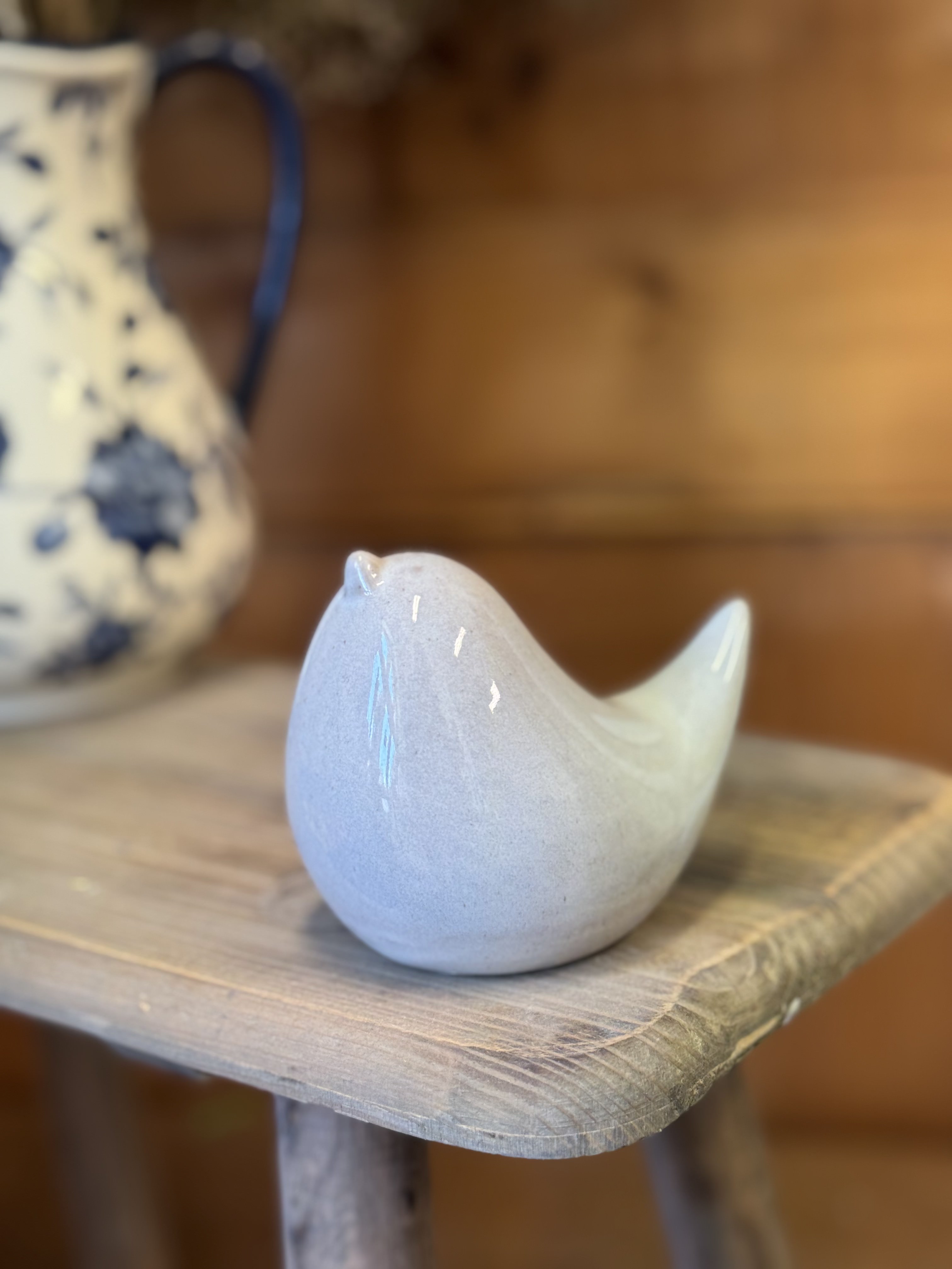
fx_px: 1760
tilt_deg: -14.0
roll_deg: +2.0
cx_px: 476
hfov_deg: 30.3
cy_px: 634
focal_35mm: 48
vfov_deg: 39.7
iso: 50
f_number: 1.78
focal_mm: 6.76
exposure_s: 1/50
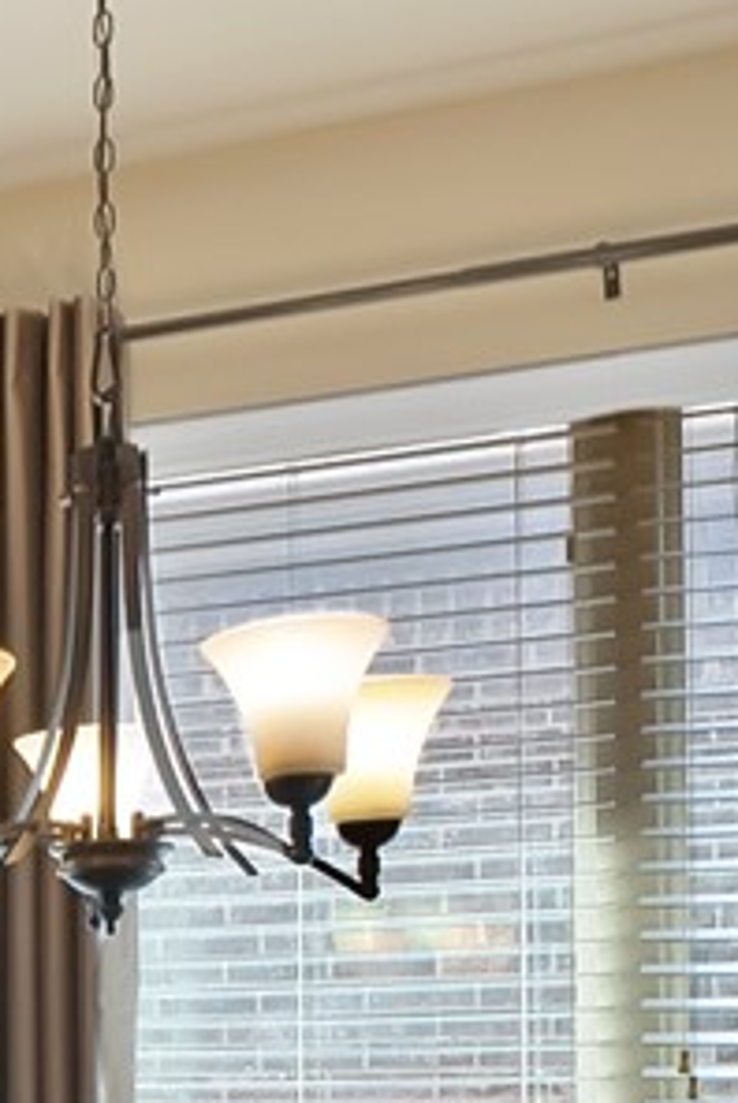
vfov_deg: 23.8
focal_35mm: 81
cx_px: -1010
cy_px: 1137
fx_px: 2485
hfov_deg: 13.0
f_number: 9
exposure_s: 1/10
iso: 640
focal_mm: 12
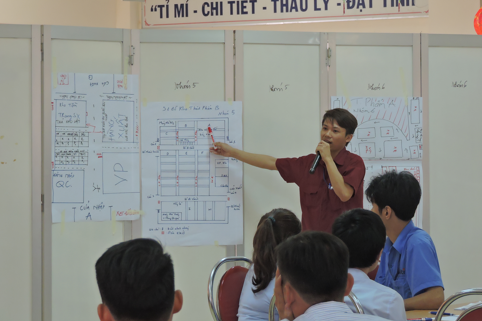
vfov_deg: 9.4
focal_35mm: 146
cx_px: 250
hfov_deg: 14.1
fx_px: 1954
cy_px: 134
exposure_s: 1/30
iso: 560
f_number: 4.3
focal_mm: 24.1
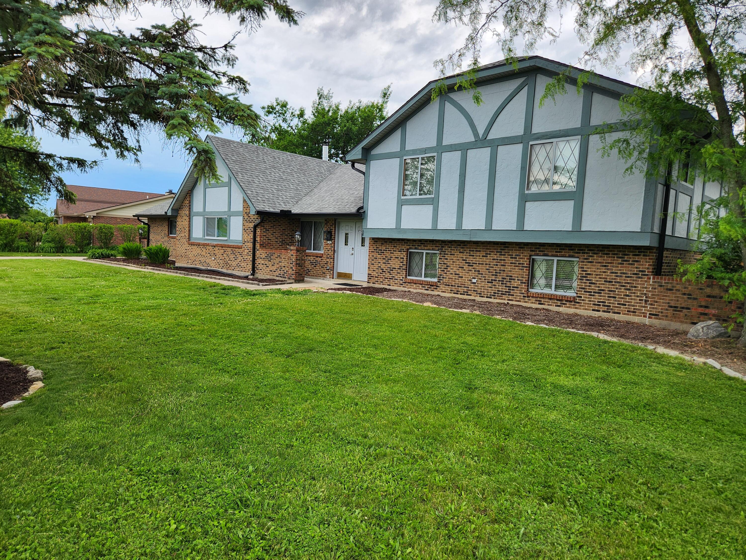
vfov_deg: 58.9
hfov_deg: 73.9
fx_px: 496
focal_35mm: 23
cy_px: 280
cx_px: 373
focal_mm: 5.4
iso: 20
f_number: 1.8
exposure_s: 1/661
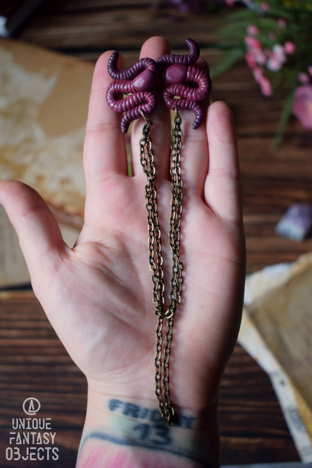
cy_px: 234
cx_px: 156
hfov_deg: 30.8
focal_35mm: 44
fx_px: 565
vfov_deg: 45.0
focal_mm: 29
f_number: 4.2
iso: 400
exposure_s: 1/60
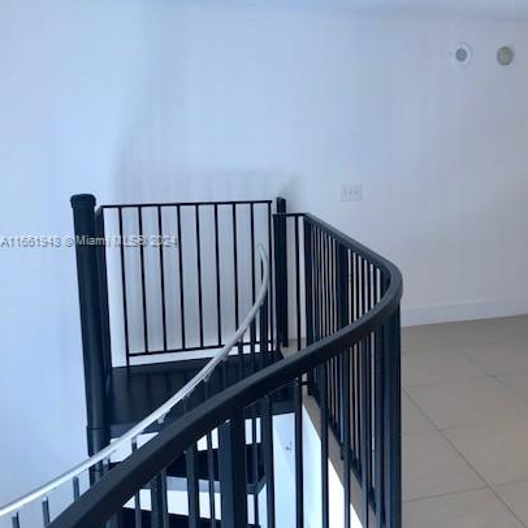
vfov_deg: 42.8
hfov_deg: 41.2
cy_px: 242
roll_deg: +0.0
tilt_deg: -8.4
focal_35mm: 39
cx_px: 412
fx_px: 673
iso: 32
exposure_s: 1/60
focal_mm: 3.99
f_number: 1.8
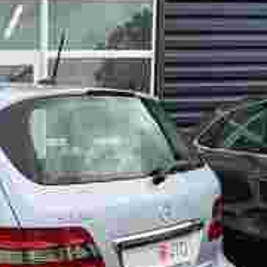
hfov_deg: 24.4
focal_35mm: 65
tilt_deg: -9.6
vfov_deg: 26.0
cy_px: 217
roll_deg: +1.5
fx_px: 567
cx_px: -39
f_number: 1.5
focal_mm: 5.7
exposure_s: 1/2994
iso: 50
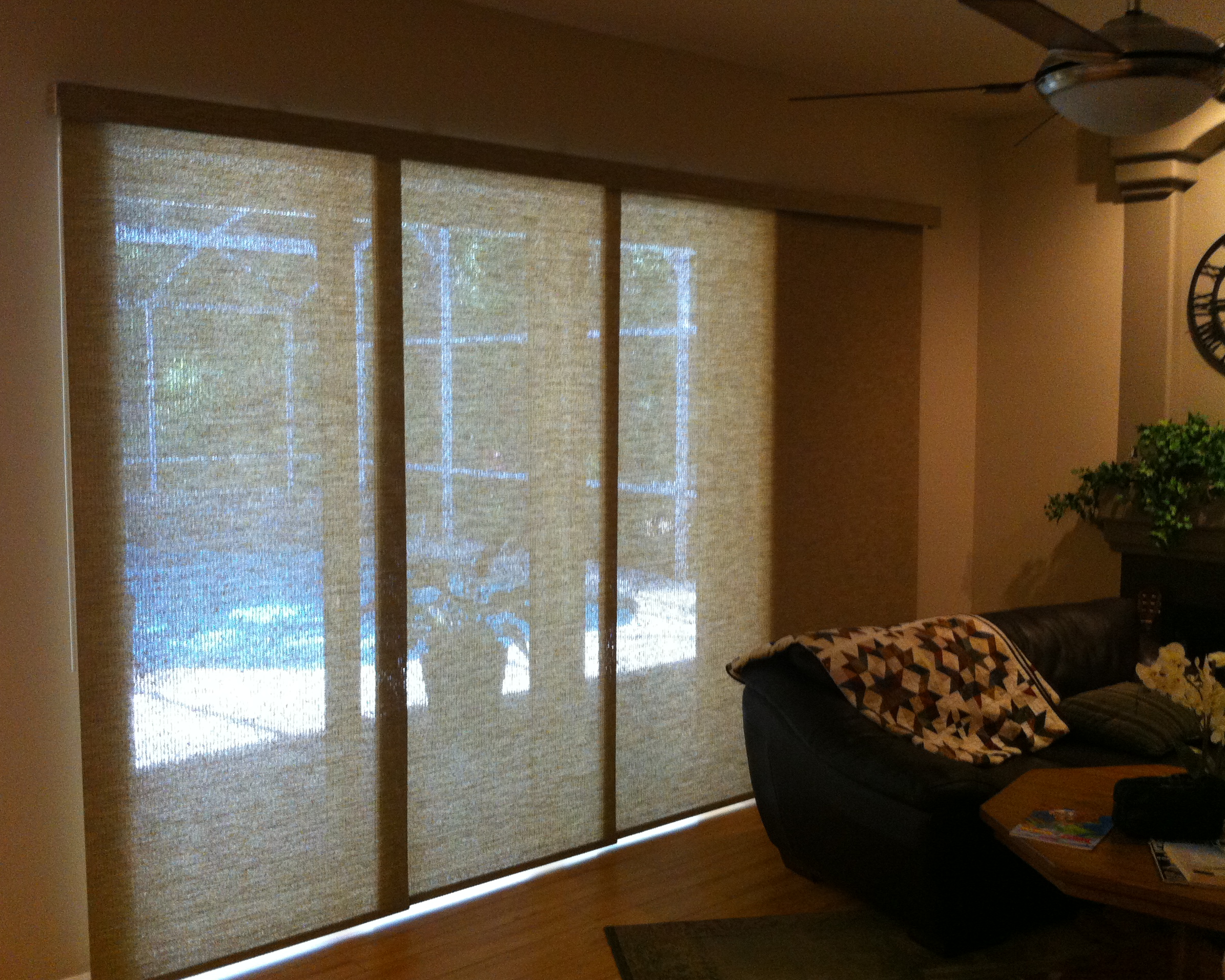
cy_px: 488
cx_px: 569
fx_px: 1341
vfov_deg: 40.1
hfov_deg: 49.0
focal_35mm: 37
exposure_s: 1/15
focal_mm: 3.85
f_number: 2.8
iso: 250
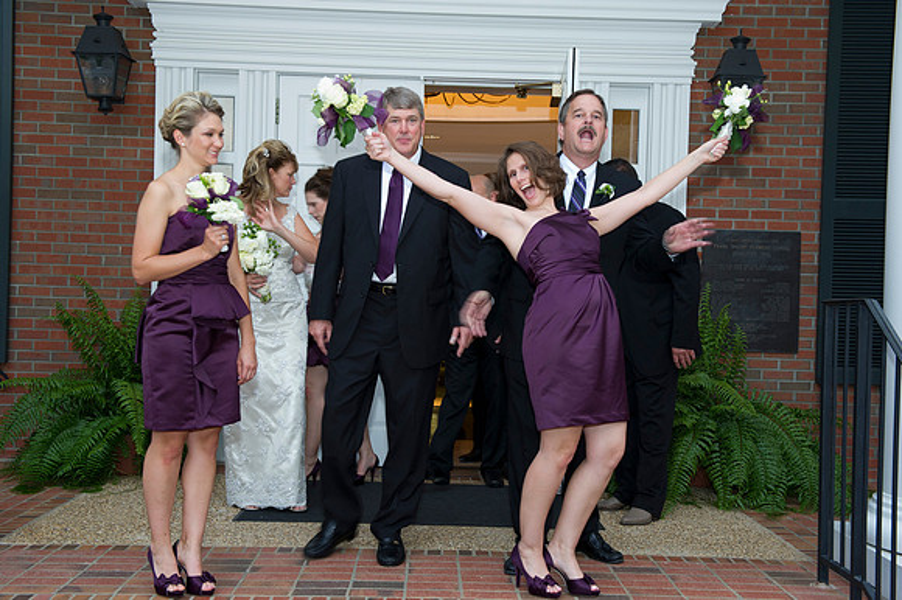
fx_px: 1102
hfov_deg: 44.5
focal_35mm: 44
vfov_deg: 30.5
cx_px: 451
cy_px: 300
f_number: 5
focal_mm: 44
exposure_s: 1/50
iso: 1600
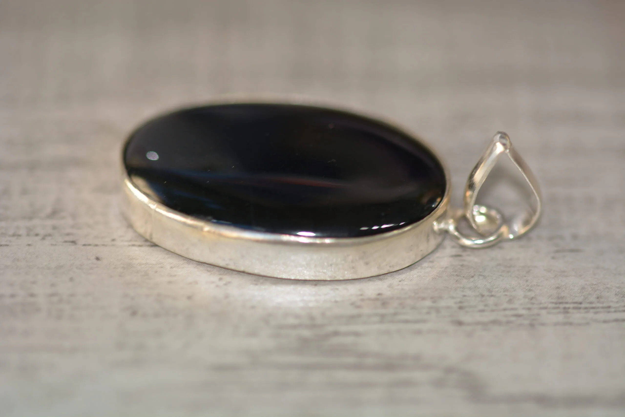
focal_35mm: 158
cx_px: 312
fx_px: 2735
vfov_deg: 8.7
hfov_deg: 13.0
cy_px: 208
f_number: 4
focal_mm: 105
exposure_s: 1/125
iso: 160
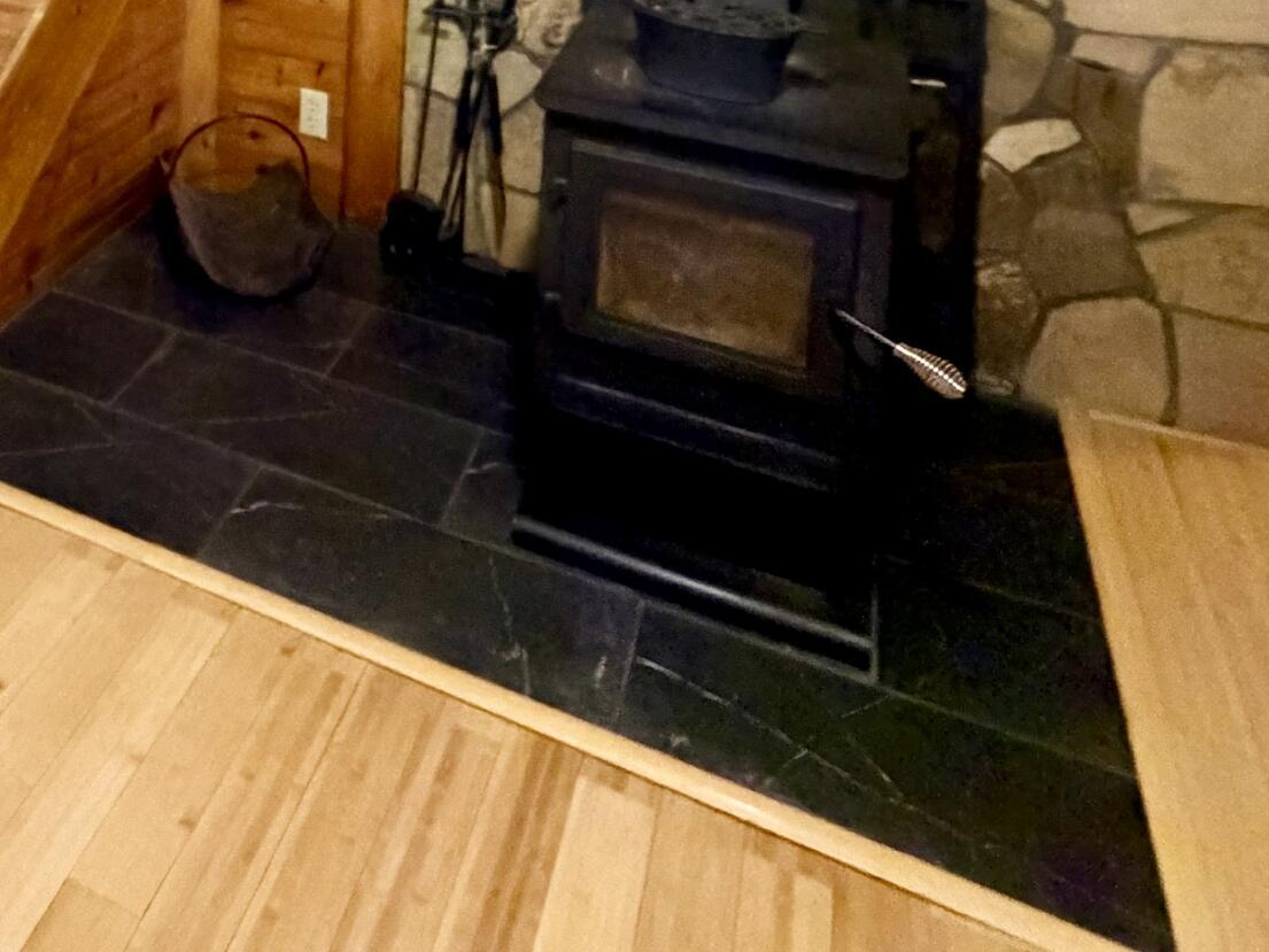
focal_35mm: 38
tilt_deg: -5.3
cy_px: -309
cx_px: 87
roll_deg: +0.3
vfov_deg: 29.6
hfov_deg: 43.9
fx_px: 1393
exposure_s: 1/60
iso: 1000
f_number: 2.2
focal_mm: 2.22
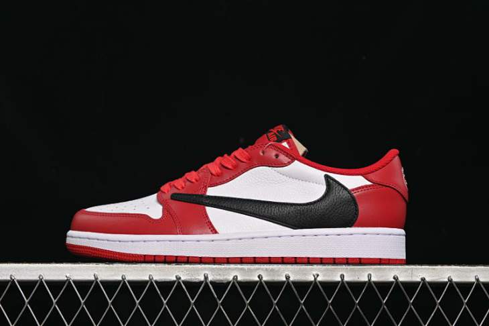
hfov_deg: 27.0
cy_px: 163
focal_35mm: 75
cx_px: 244
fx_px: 1018
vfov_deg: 18.2
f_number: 6.3
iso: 160
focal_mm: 50
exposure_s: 1/50
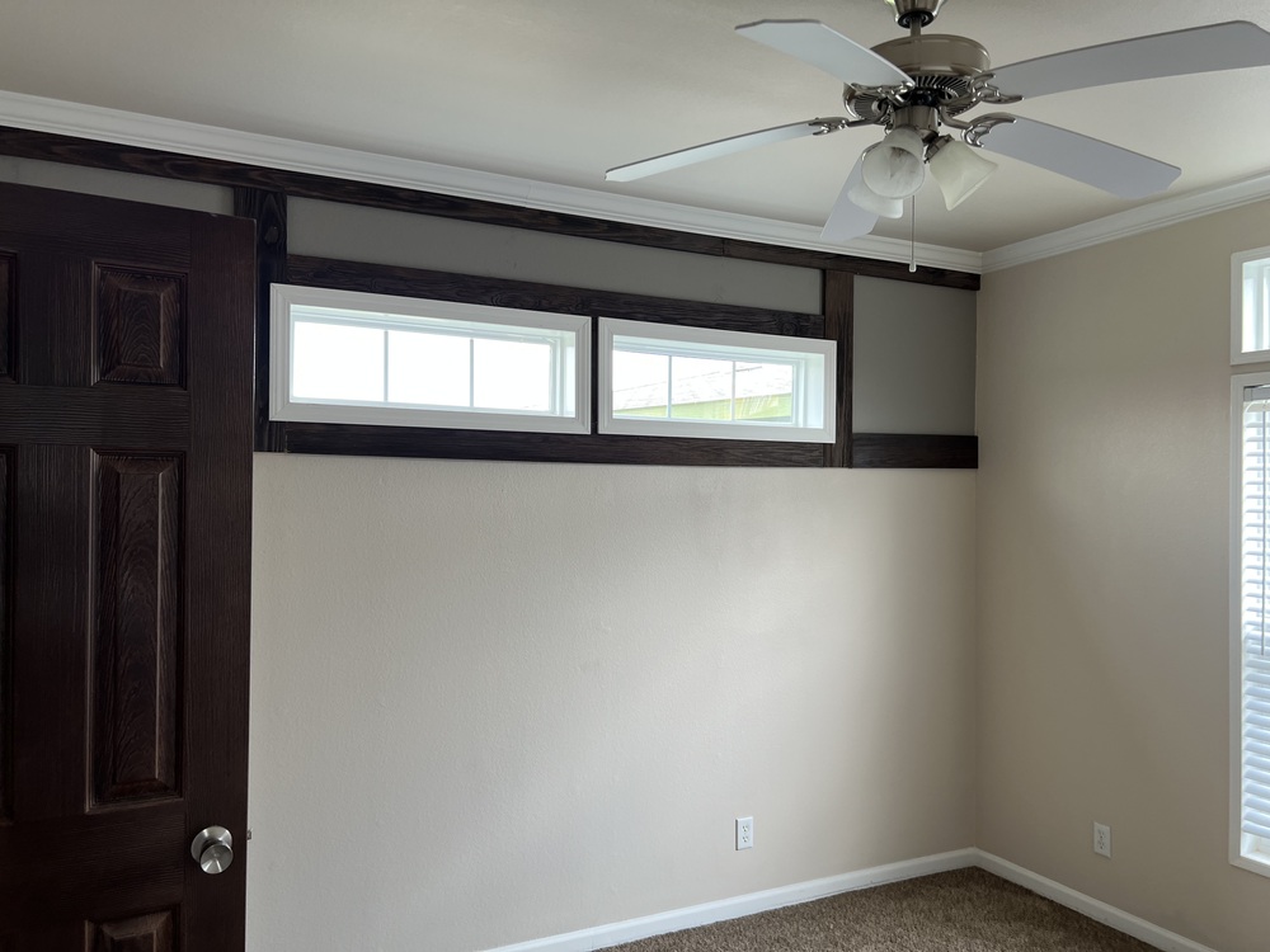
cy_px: 476
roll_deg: +0.2
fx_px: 954
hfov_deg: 67.3
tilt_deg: +1.9
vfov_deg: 53.1
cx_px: 635
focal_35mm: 26
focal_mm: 5.7
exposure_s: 1/121
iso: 64
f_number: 1.5
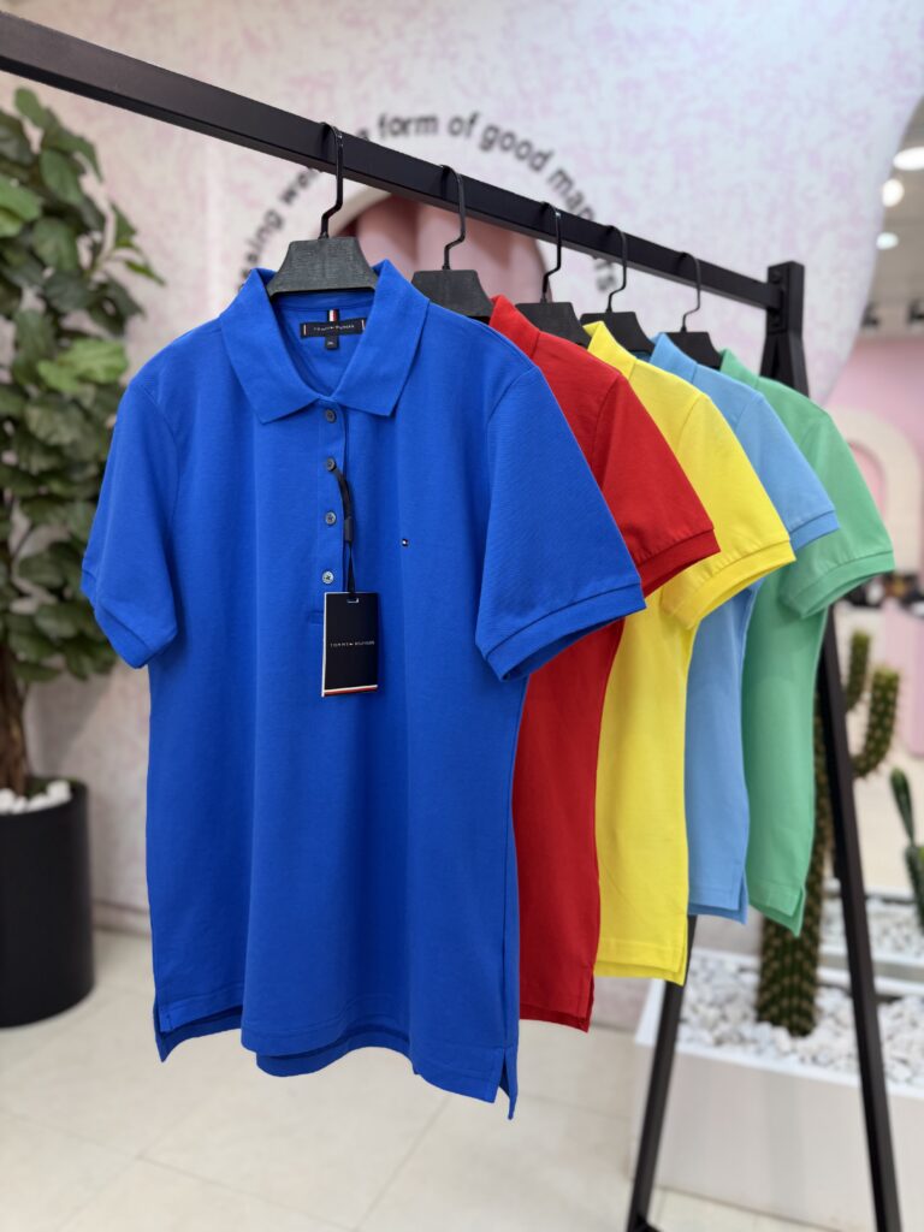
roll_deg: +0.0
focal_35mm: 24
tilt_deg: -5.7
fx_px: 854
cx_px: 462
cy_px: 616
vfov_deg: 71.6
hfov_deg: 56.8
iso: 64
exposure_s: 1/121
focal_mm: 6.76
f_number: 1.78
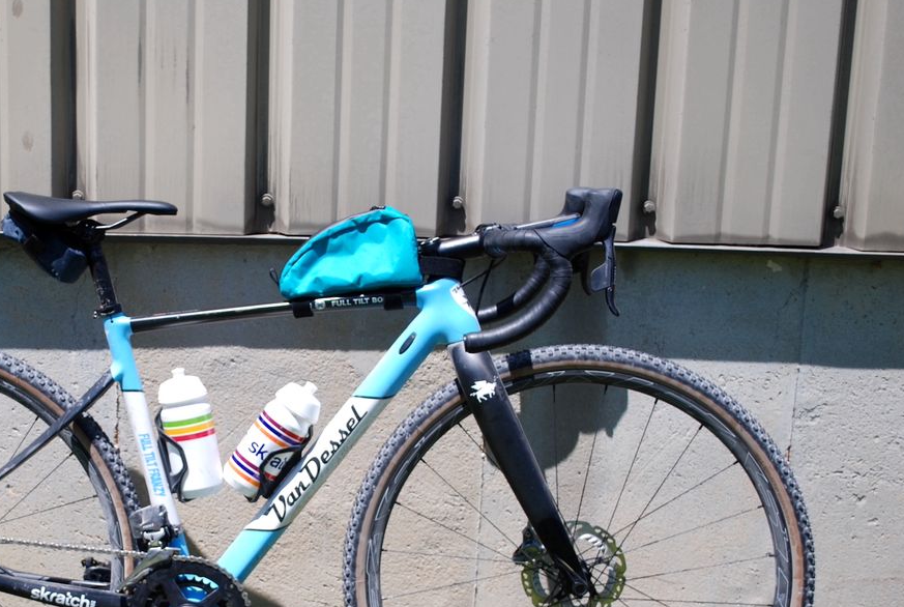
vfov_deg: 20.6
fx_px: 1661
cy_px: 432
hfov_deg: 30.1
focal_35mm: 66
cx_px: 252
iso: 100
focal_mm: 30
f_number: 4.8
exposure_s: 1/500
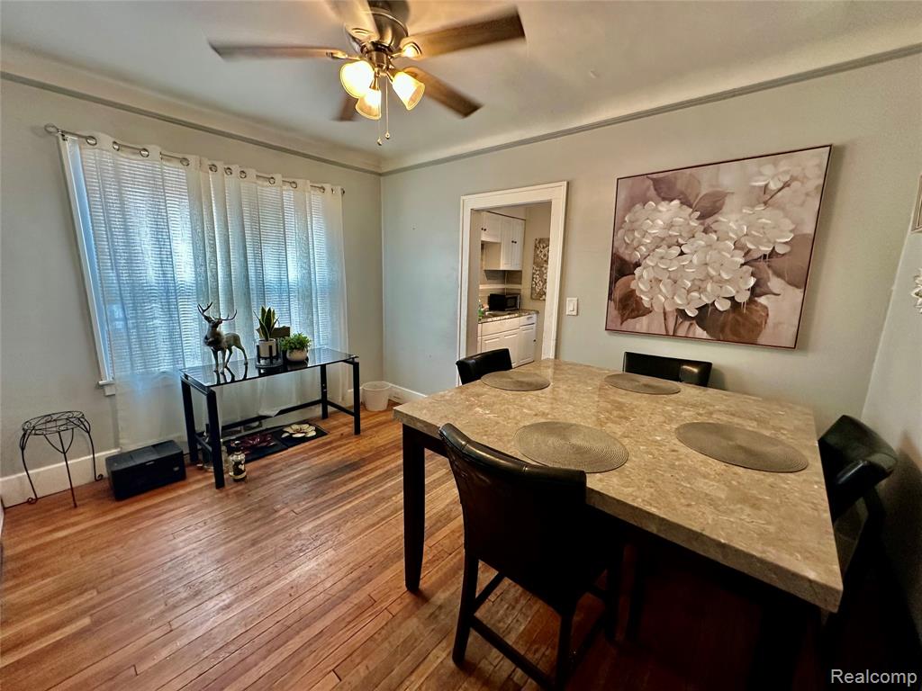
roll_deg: -2.1
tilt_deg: -10.8
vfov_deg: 85.7
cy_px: 346
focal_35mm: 14
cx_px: 461
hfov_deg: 102.1
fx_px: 373
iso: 320
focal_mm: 2.22
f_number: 2.2
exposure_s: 1/120
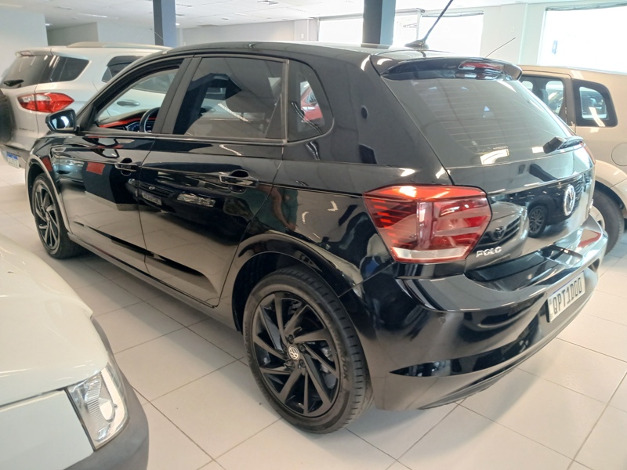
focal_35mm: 26
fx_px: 471
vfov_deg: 53.1
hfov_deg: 67.3
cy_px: 235
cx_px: 314
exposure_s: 1/24
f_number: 1.8
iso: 320
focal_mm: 3.98
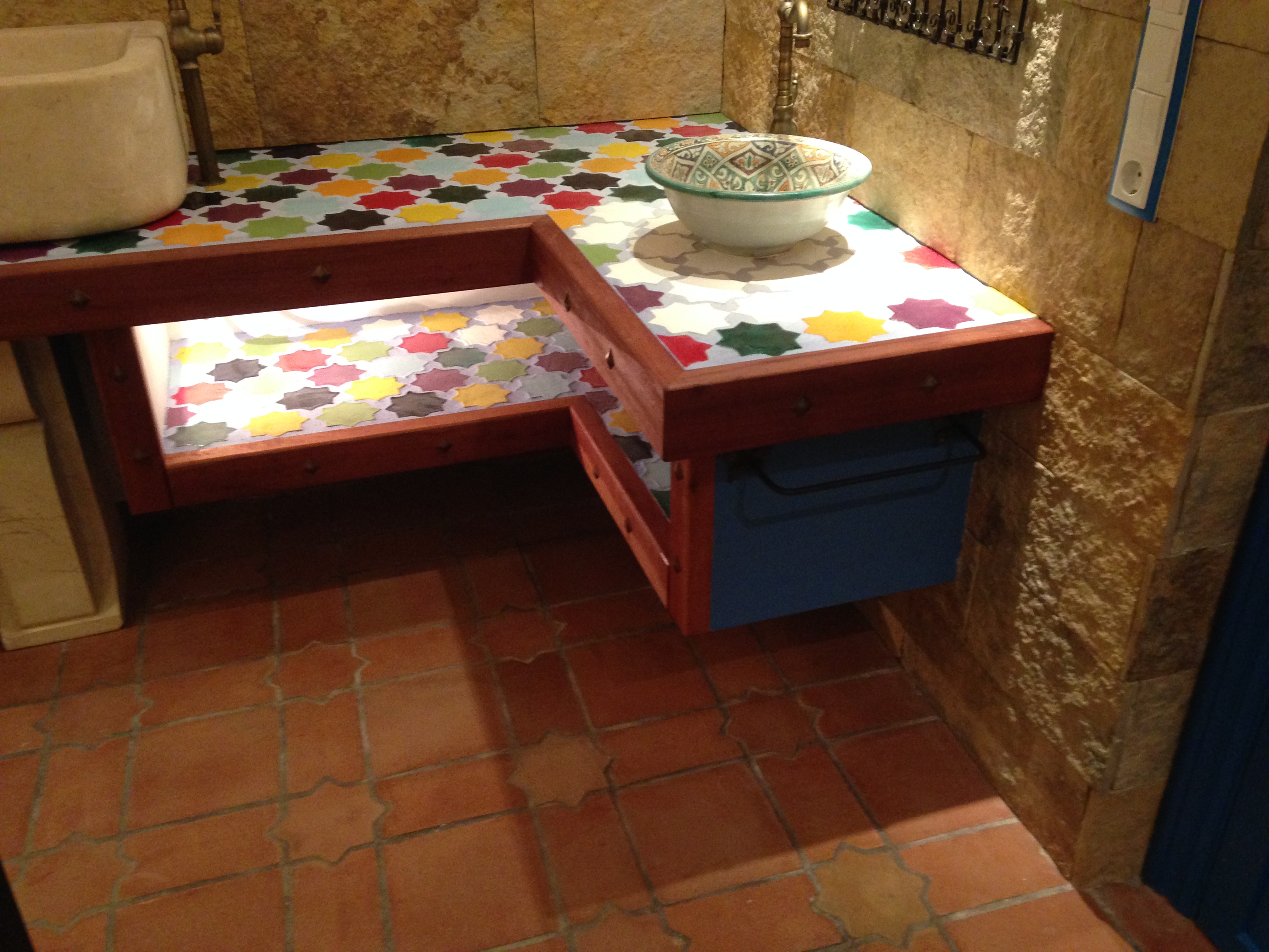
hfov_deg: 55.4
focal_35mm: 33
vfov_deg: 42.9
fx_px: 1210
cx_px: 634
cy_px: 476
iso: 320
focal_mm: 4.12
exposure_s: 1/20
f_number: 2.4
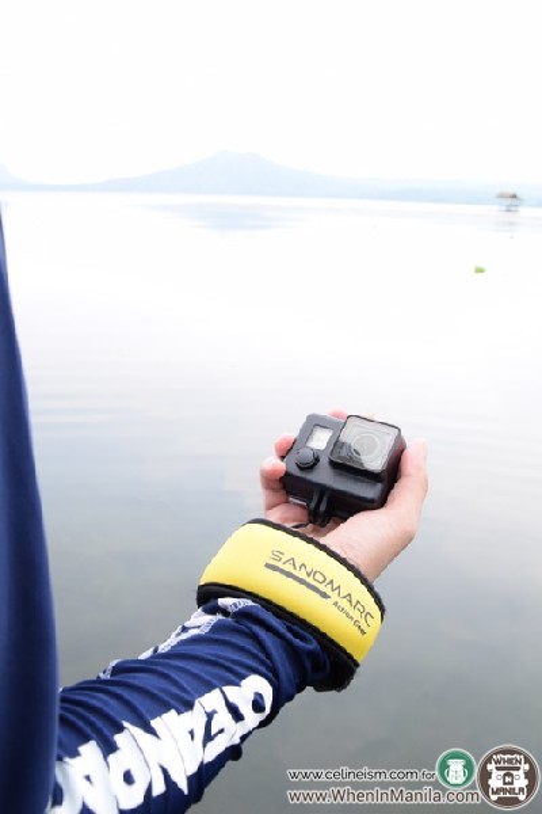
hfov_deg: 40.0
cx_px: 271
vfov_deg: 57.2
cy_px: 407
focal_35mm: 33
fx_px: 745
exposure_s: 1/40
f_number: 8
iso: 100
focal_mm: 22
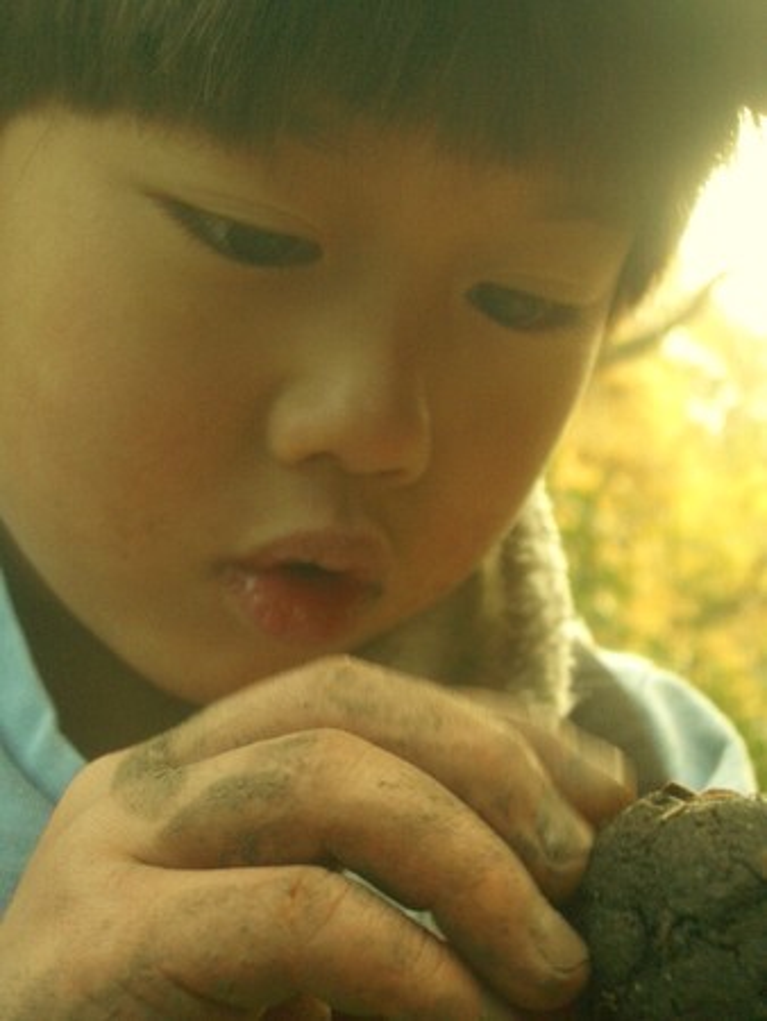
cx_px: 384
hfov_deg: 23.7
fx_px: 1830
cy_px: 510
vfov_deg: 31.2
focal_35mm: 62
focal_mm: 10.2
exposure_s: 1/60
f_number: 3.5
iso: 100
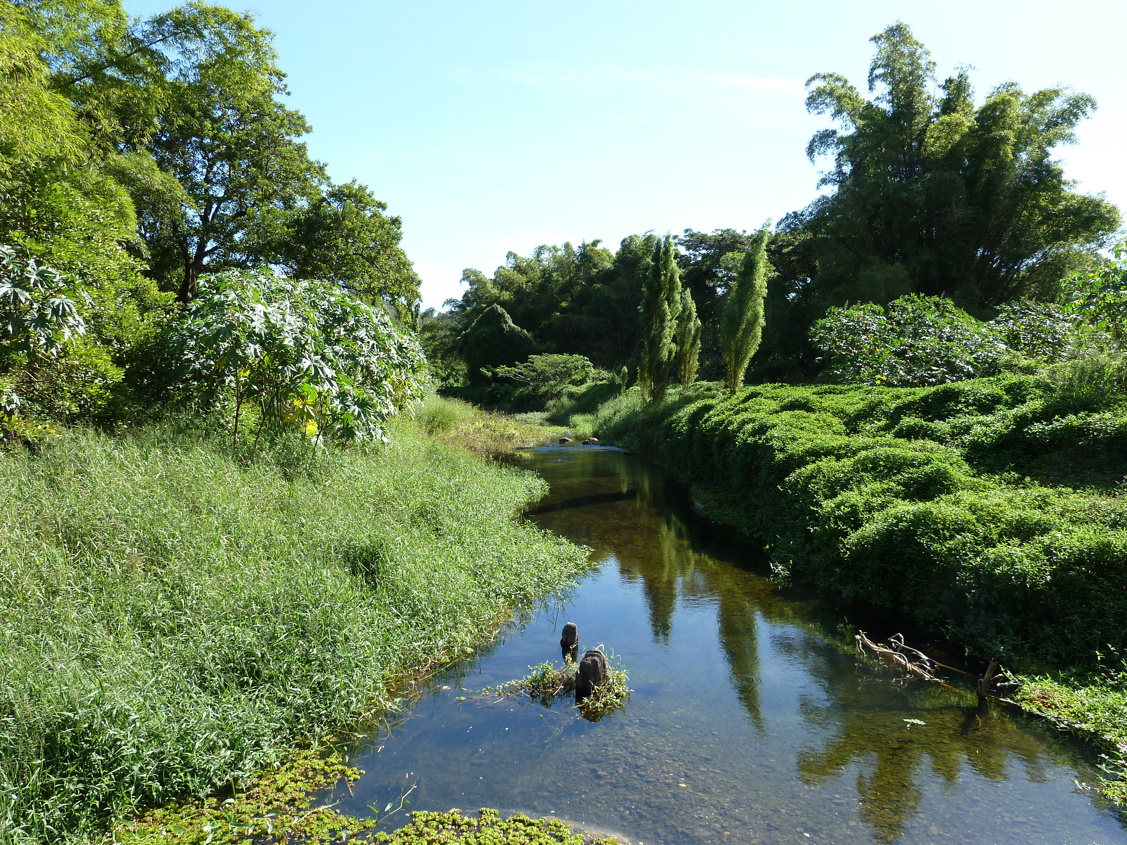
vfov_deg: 54.9
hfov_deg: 69.4
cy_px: 422
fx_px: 814
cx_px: 564
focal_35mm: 25
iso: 80
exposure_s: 1/200
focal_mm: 4.1
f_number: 4
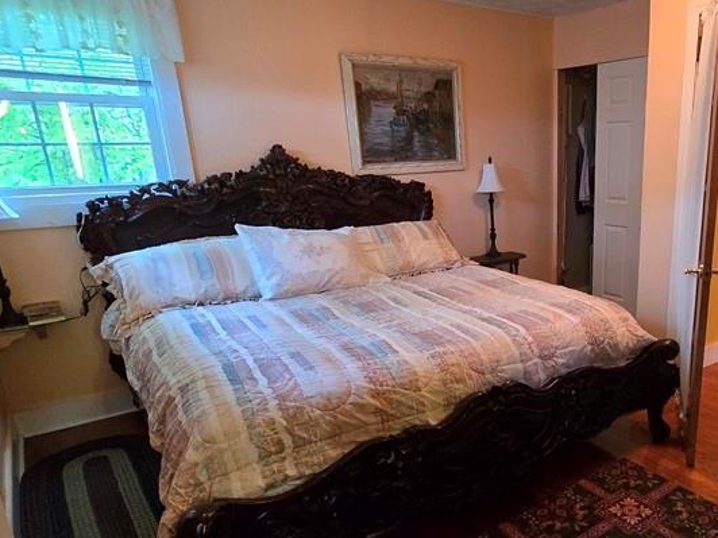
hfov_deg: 66.0
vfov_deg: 54.5
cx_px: 520
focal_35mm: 25
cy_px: 322
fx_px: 519
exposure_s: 1/60
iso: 1000
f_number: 2.2
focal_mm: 2.2
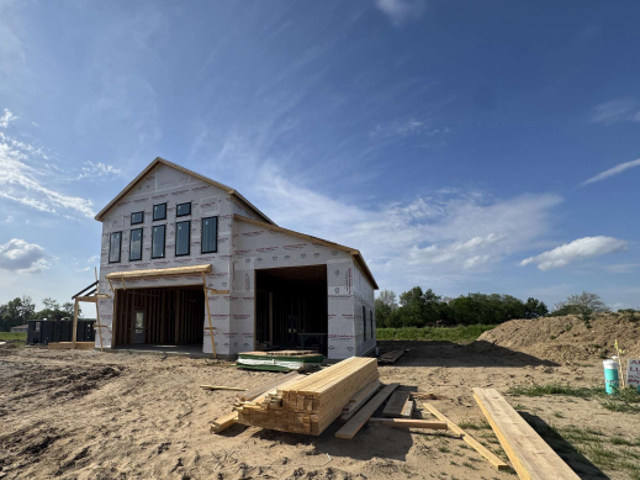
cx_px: 232
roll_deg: -1.0
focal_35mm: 18
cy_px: 284
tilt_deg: +10.8
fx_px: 333
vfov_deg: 71.0
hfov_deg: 85.7
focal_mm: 2.22
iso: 40
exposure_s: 1/2415
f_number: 2.2
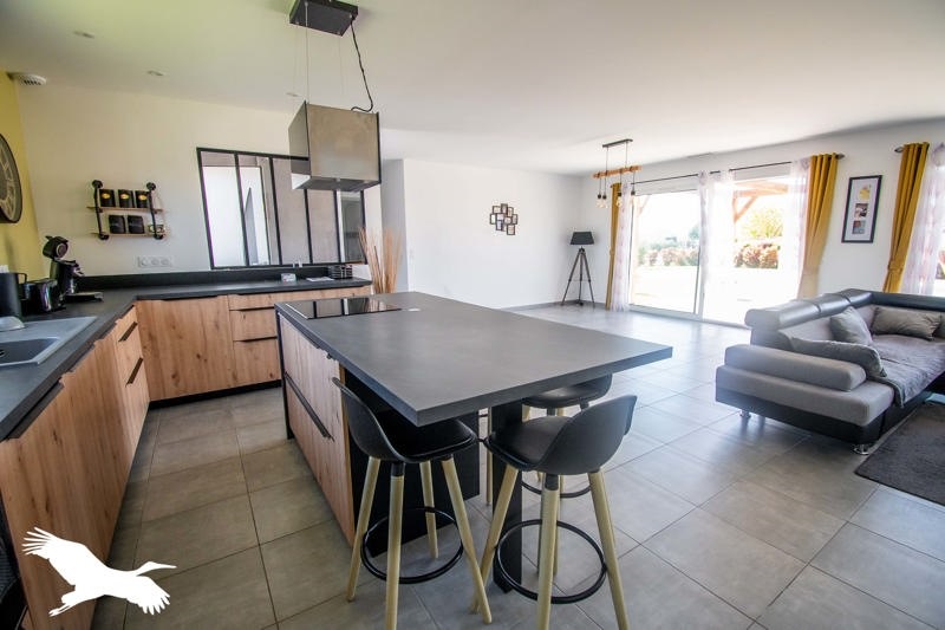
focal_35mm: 15
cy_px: 315
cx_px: 472
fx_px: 394
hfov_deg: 100.4
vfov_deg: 77.3
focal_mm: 10
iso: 1250
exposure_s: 1/200
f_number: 5.6
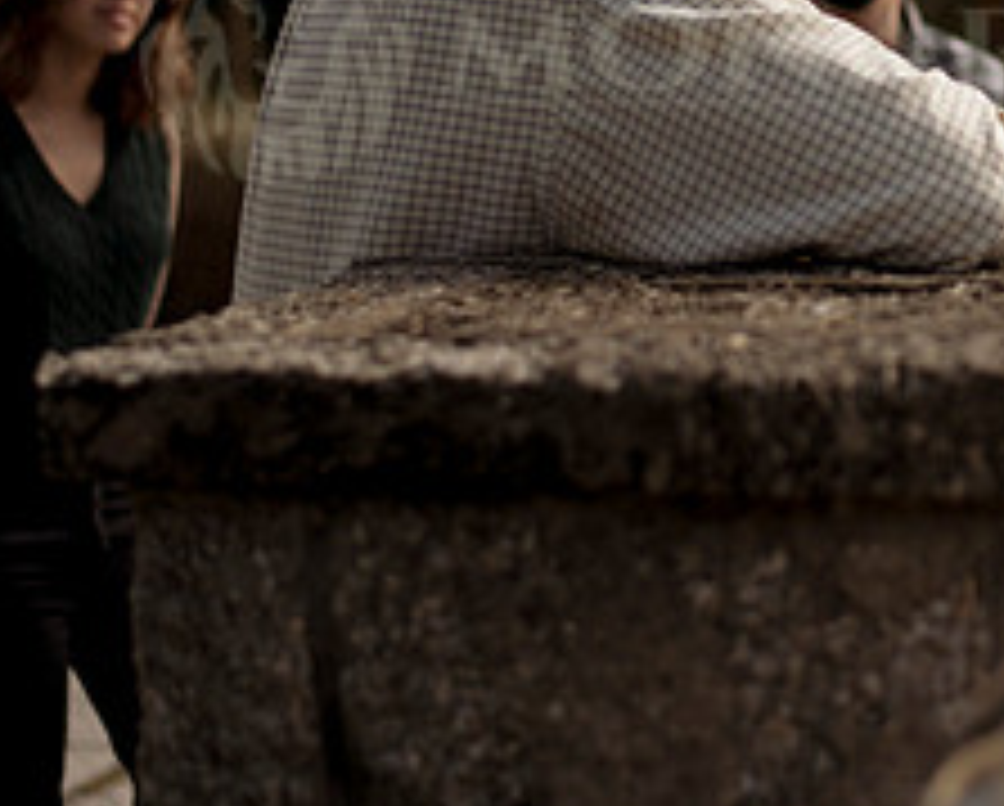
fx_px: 3630
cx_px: 1081
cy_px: 47
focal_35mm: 122
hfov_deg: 15.4
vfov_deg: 12.6
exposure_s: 1/1000
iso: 31
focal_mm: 50
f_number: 2.2
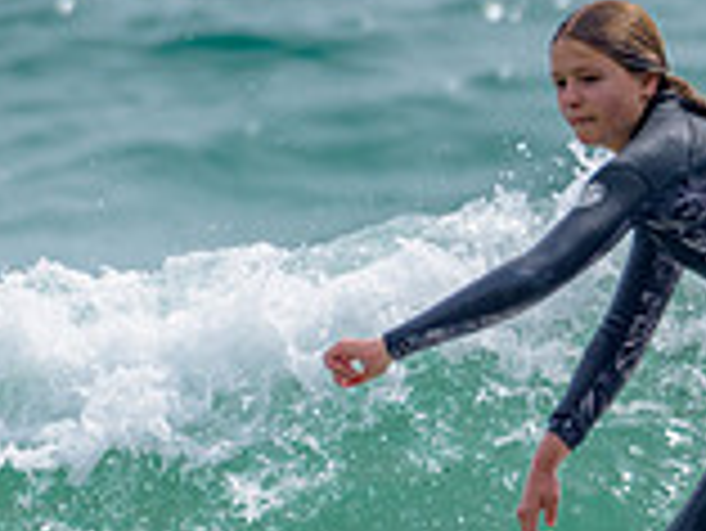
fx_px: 39903
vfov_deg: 0.8
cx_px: 609
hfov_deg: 1.0
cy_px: 615
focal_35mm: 1955
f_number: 5.6
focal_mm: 450
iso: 125
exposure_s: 1/2000
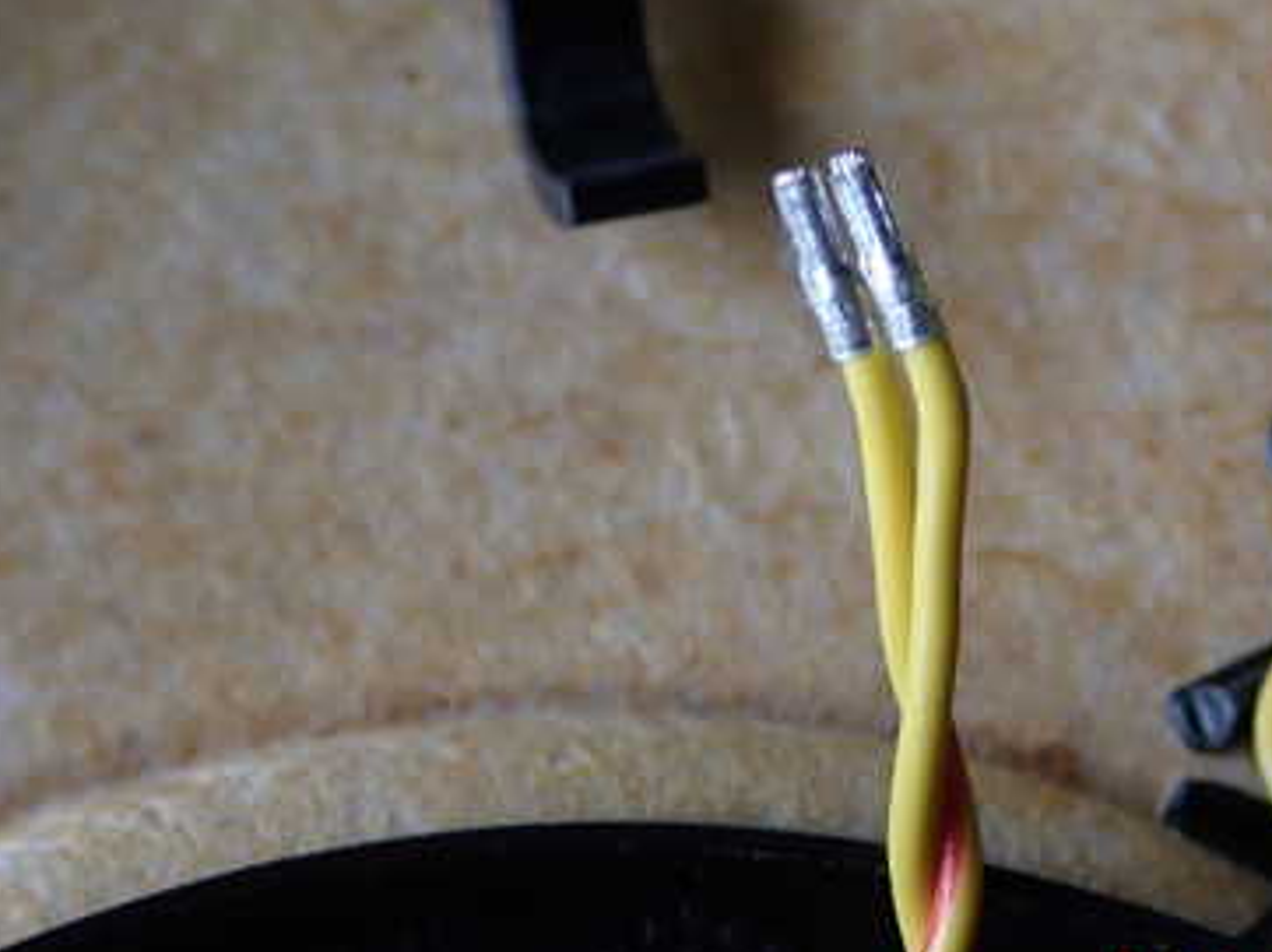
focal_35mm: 73
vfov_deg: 20.0
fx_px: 2681
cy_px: 246
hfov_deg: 26.5
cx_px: 857
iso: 160
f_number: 2.9
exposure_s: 1/80
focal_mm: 7.84
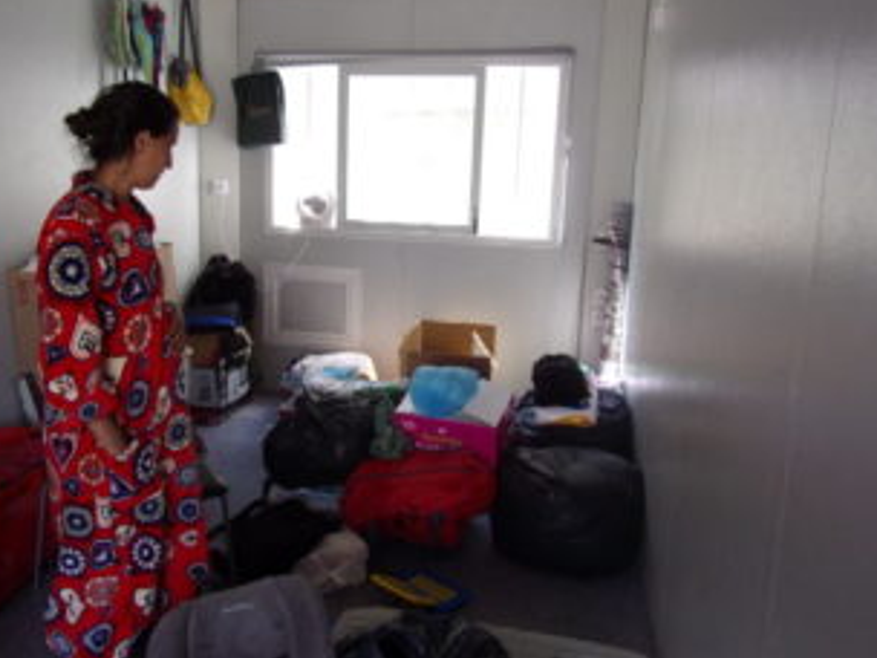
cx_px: 363
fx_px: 760
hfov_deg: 59.6
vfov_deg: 46.7
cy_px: 284
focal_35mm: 30
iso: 80
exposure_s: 1/42
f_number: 3.3
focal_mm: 4.3
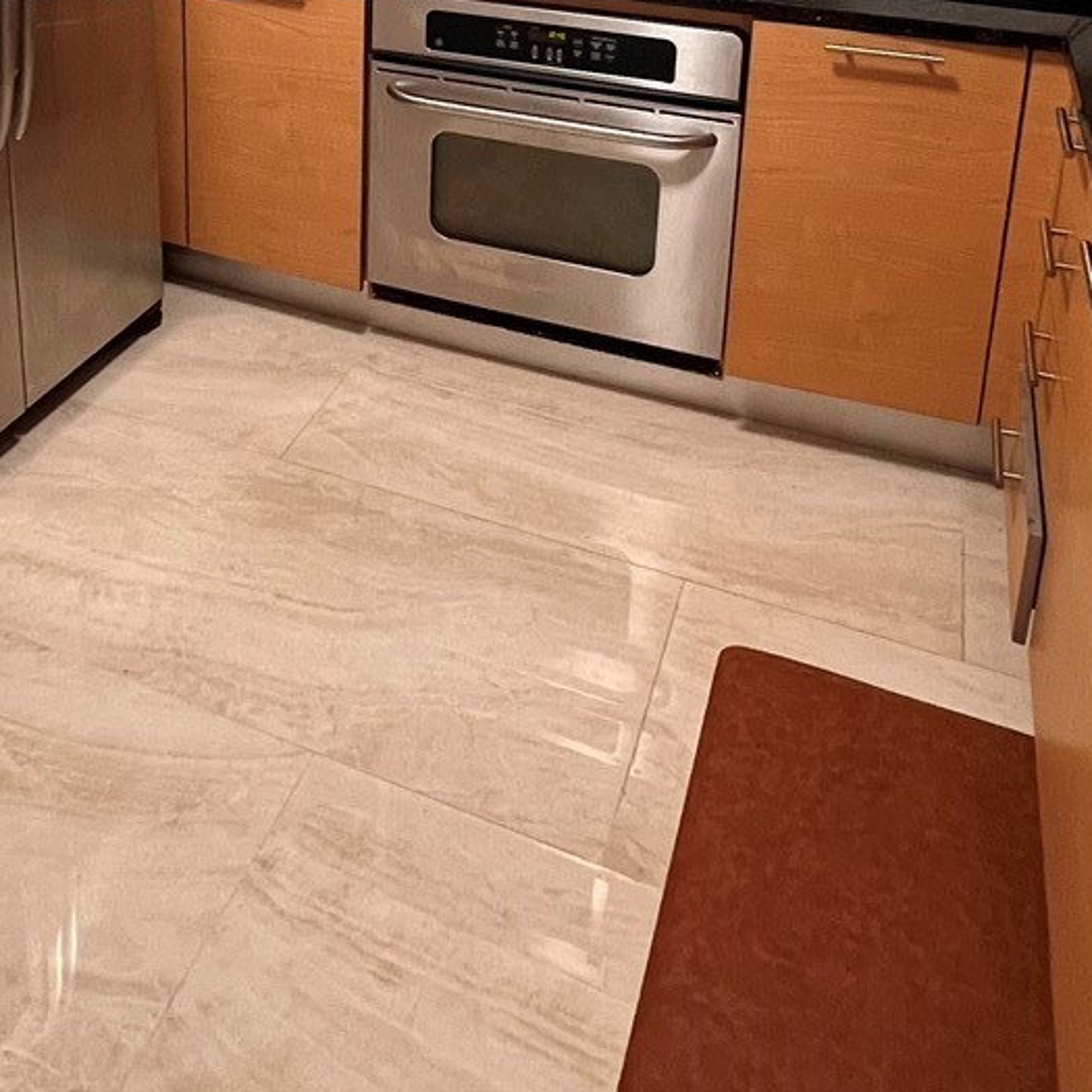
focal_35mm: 35
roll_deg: +0.4
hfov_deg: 46.0
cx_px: 312
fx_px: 1249
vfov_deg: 40.4
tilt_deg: -14.6
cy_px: -37
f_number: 1.8
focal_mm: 1.57
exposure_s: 1/60
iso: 320
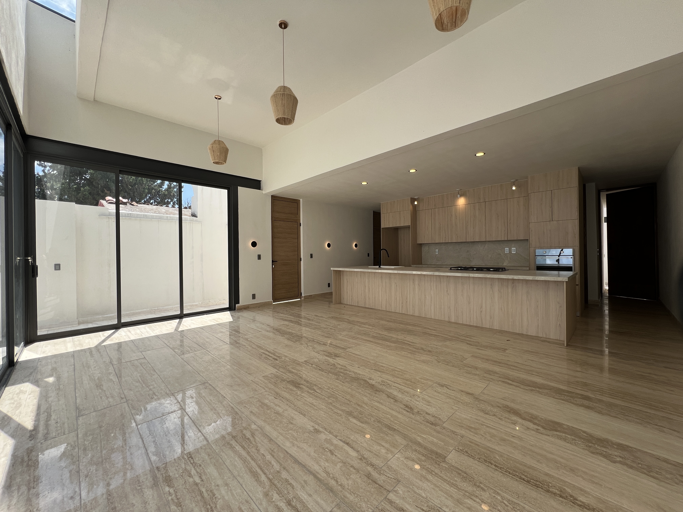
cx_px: 342
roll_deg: +0.6
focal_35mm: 13
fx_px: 256
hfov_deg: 106.2
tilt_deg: -0.3
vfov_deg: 89.9
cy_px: 256
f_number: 1.8
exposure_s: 1/573
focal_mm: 1.57
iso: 32
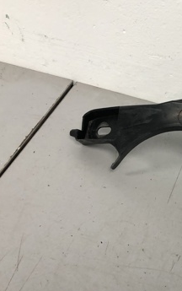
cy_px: 147
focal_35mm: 55
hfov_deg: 20.8
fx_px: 436
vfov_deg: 36.9
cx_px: 254
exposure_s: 1/25
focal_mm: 4
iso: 32
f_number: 1.8
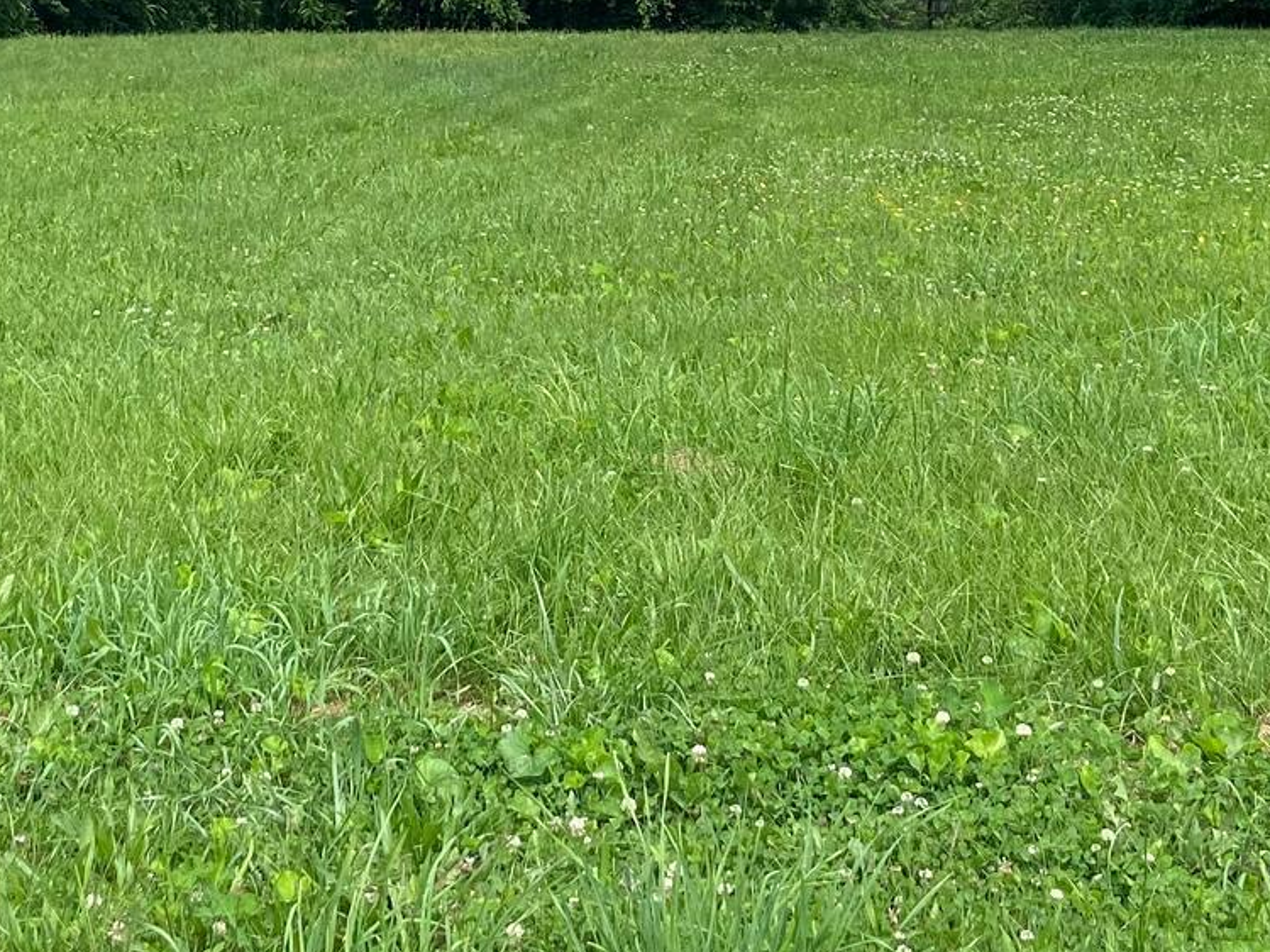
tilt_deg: +2.2
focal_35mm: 71
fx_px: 2604
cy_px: -41
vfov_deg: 20.0
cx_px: 496
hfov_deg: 27.3
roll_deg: +0.8
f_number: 1.8
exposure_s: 1/2222
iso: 32
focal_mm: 4.25
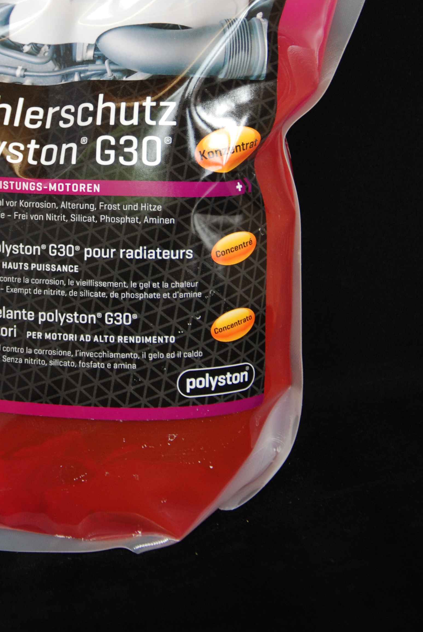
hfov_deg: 13.5
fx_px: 1775
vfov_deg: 19.9
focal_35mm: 101
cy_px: 117
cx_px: 105
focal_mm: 40
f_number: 4.8
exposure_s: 1/90
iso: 400
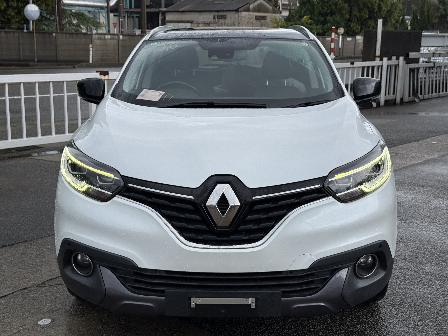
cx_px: 224
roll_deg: -0.6
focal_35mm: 48
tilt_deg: -10.9
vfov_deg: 30.3
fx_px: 621
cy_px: 168
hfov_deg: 39.7
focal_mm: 6.76
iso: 80
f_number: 1.78
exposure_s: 1/1242
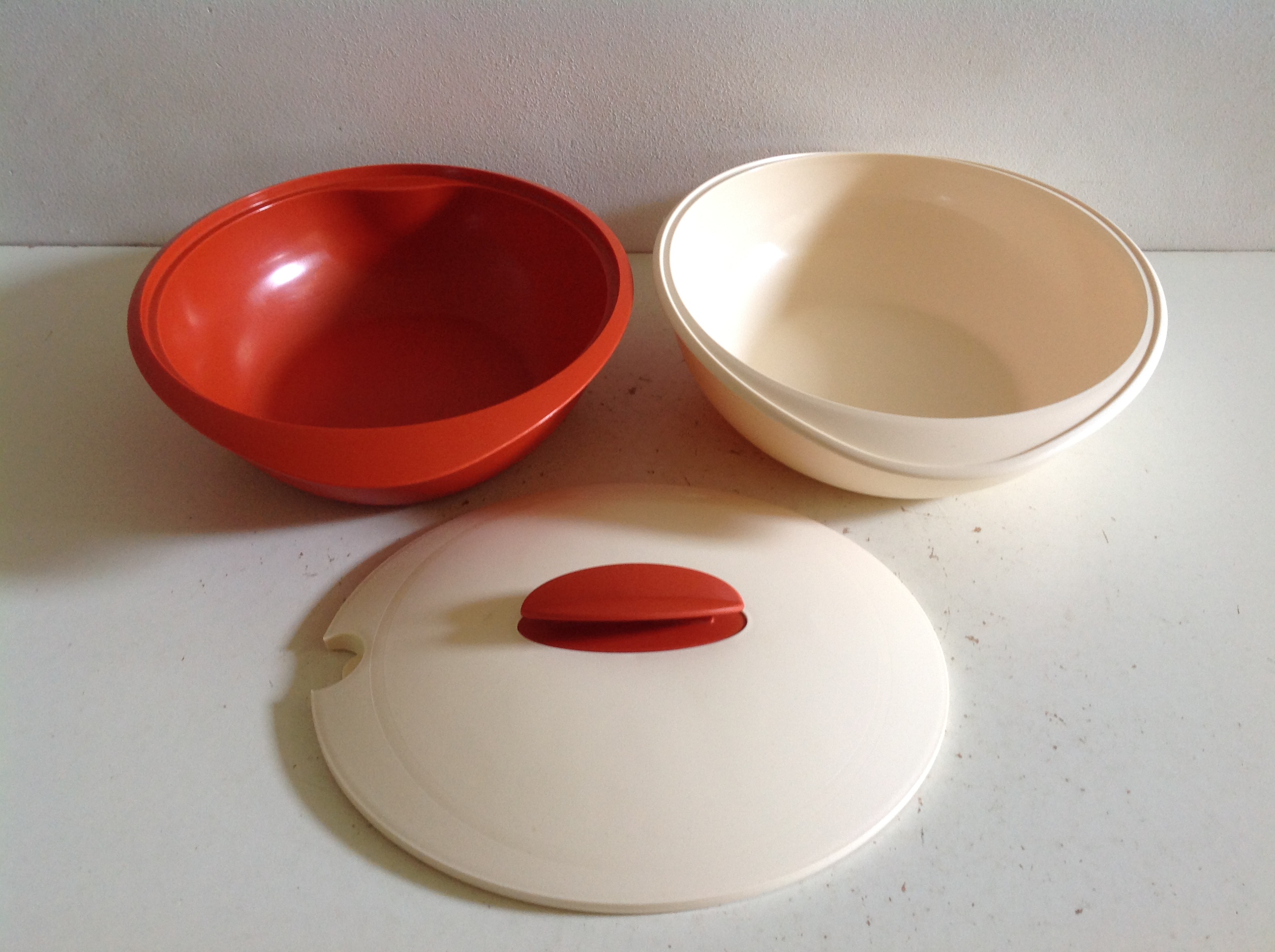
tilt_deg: -37.3
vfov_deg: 40.6
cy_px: 476
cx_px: 638
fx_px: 1287
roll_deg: -1.1
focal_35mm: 35
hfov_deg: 52.7
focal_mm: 4.28
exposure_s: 1/15
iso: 100
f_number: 2.4
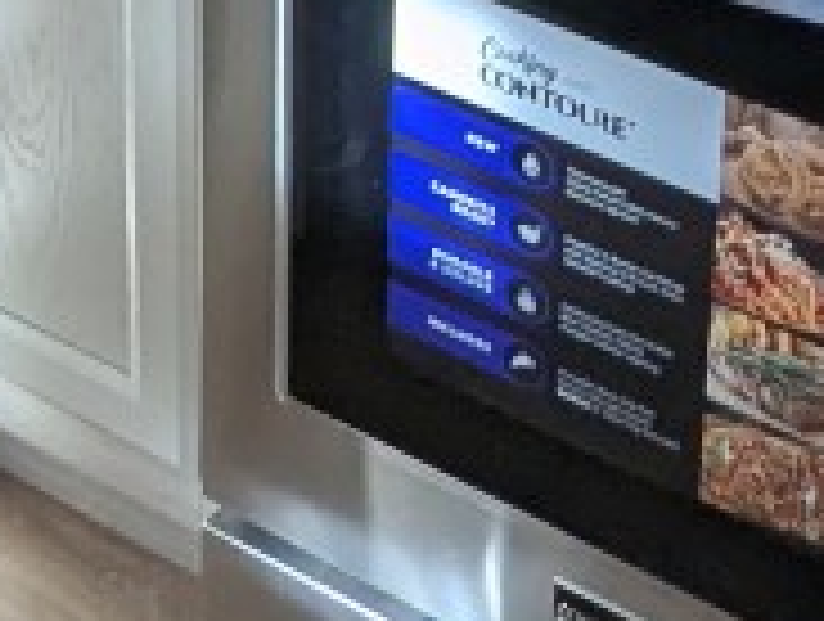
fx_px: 2910
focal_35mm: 122
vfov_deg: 10.9
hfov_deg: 16.0
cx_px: 196
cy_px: -711
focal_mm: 2.35
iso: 149
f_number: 2.2
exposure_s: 1/57.2
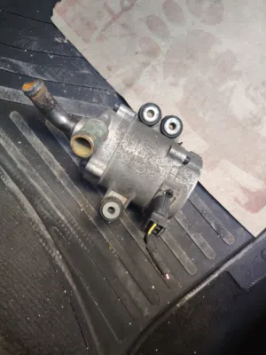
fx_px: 246
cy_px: 178
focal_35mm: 24
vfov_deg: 71.6
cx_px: 133
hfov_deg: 56.8
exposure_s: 1/33.3
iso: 373
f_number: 1.75
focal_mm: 5.25
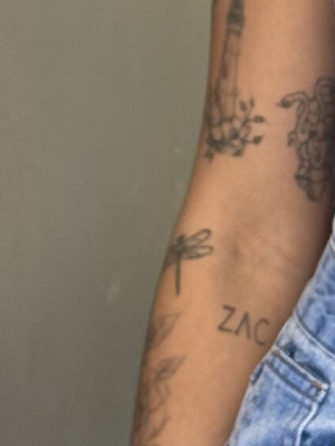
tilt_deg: -5.1
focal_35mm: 217
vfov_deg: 9.0
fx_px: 2798
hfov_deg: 6.7
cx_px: 587
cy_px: -158
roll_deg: +0.2
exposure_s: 1/60
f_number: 1.78
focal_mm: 6.76
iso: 80
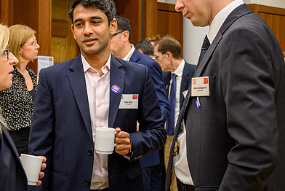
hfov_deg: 28.3
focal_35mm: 71
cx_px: 105
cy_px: 75
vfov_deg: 19.2
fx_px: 562
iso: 2200
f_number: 4
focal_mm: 32
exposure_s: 1/60
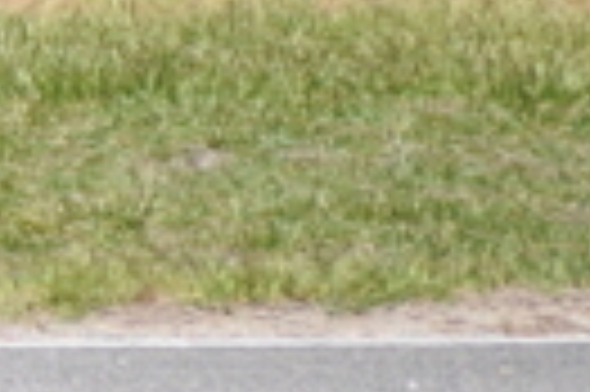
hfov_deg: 0.9
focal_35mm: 2348
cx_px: -1513
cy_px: -536
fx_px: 38433
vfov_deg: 0.6
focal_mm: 200
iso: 400
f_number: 5.6
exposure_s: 1/1250
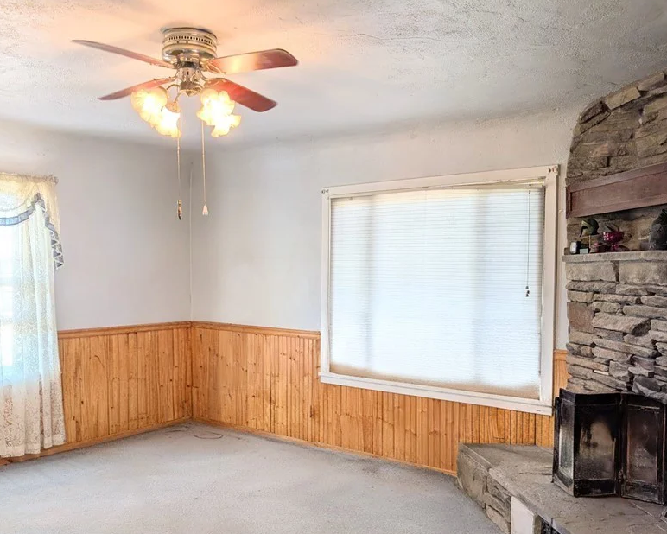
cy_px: 310
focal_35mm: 31
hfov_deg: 57.1
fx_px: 612
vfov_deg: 47.0
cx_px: 309
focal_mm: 6.9
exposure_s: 1/40
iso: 36
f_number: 1.68
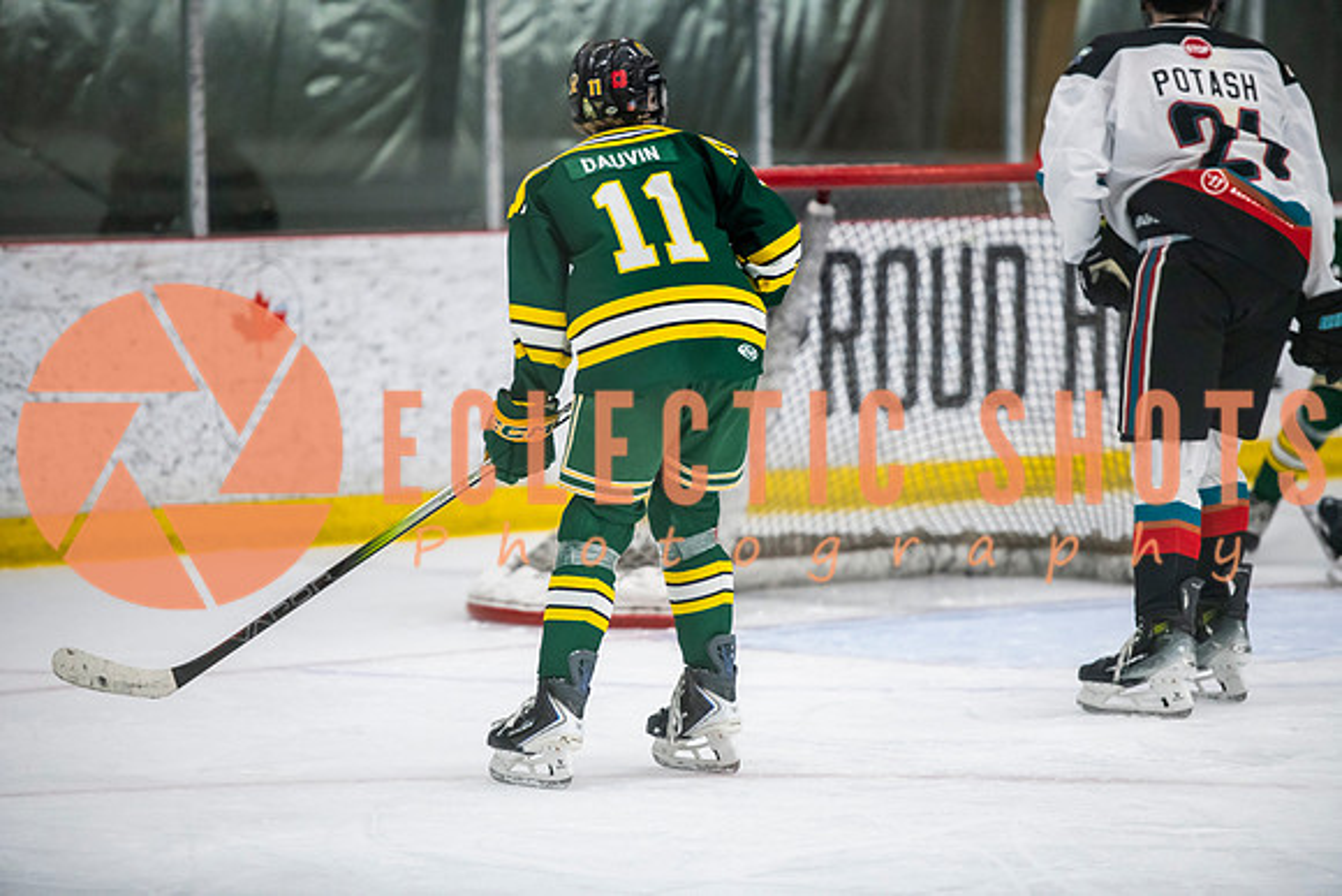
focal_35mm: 180
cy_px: 448
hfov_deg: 11.4
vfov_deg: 7.6
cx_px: 671
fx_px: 6711
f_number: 3.2
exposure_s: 1/640
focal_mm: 180
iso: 2500
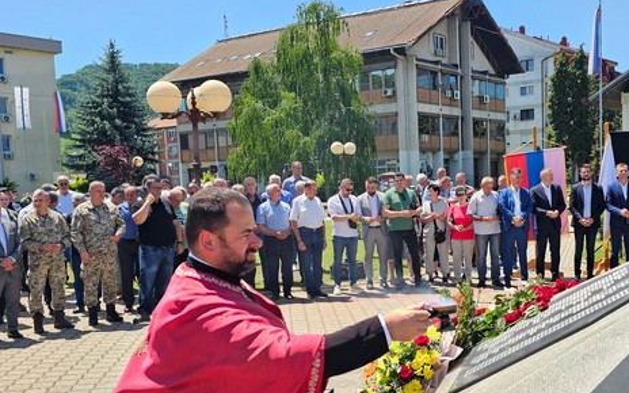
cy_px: 240
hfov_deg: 46.6
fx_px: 720
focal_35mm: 42
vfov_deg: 30.4
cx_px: 412
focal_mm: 6.3
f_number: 1.7
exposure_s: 1/342
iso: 10
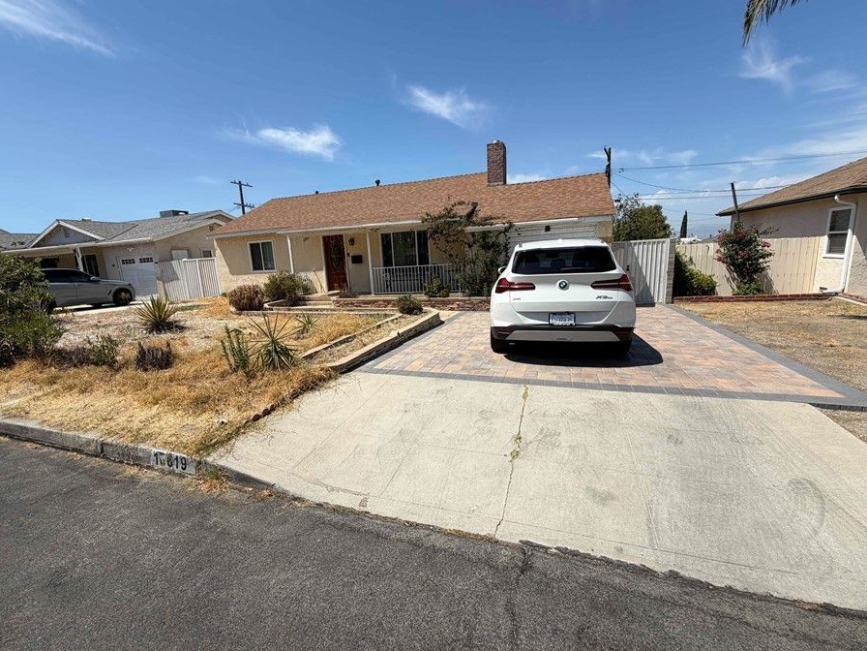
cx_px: 416
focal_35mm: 16
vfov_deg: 78.1
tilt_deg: -12.2
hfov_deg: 94.4
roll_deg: +3.4
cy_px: 335
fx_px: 401
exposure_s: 1/1259
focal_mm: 2.22
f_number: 2.2
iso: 20
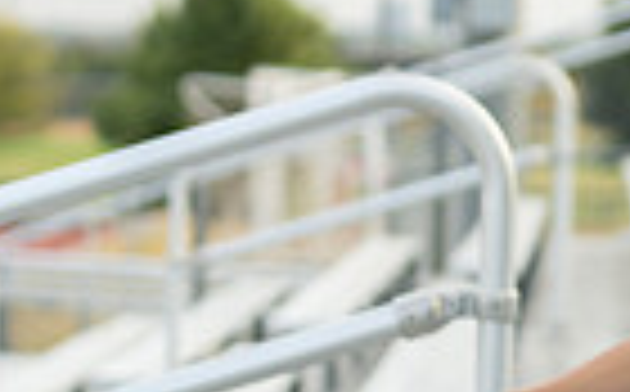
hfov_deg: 6.8
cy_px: 164
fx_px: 5245
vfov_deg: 4.3
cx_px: 798
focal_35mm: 306
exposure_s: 1/400
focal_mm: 70
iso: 125
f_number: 2.8
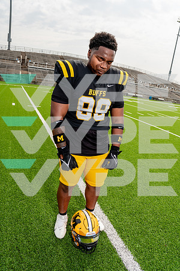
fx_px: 172
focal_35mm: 23
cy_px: 136
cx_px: 90
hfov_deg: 55.1
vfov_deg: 76.1
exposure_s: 1/250
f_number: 8
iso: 100
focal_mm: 23
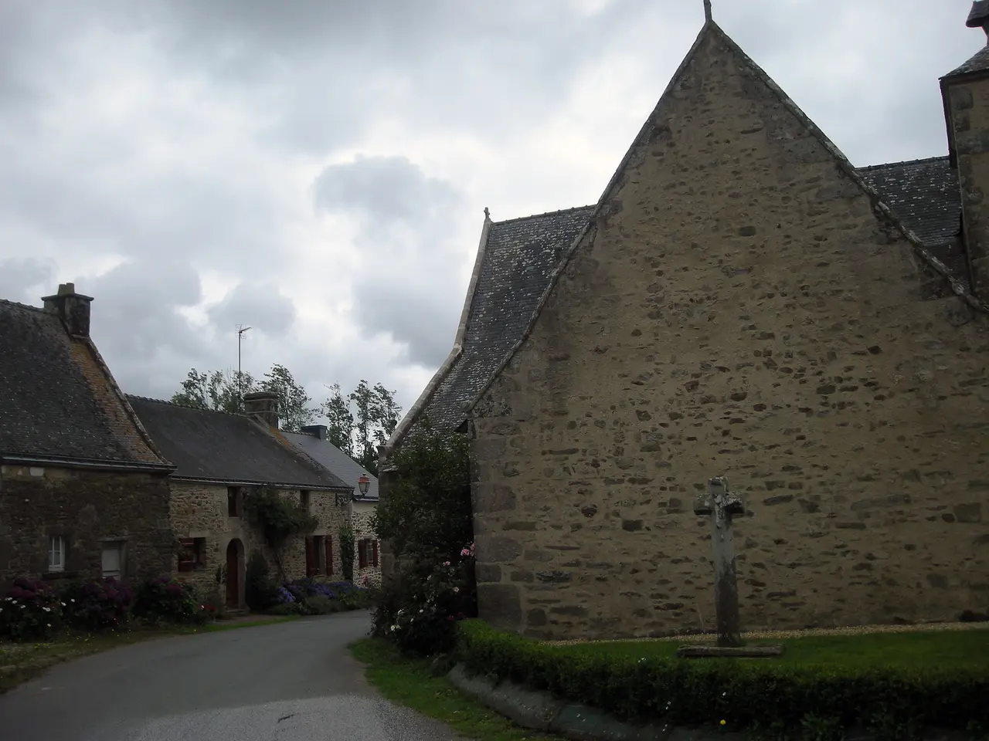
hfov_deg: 52.6
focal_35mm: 35
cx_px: 494
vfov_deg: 40.7
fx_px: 1000
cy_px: 370
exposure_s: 1/324
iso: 50
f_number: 5.7
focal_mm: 5.7
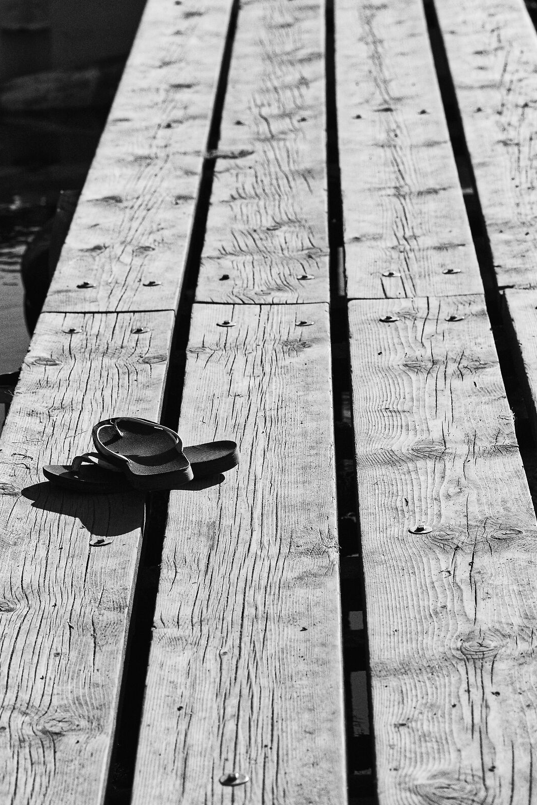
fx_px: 3042
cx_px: 233
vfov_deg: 15.1
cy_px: 404
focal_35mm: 136
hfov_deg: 10.1
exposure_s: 1/10000
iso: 800
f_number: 4
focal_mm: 60
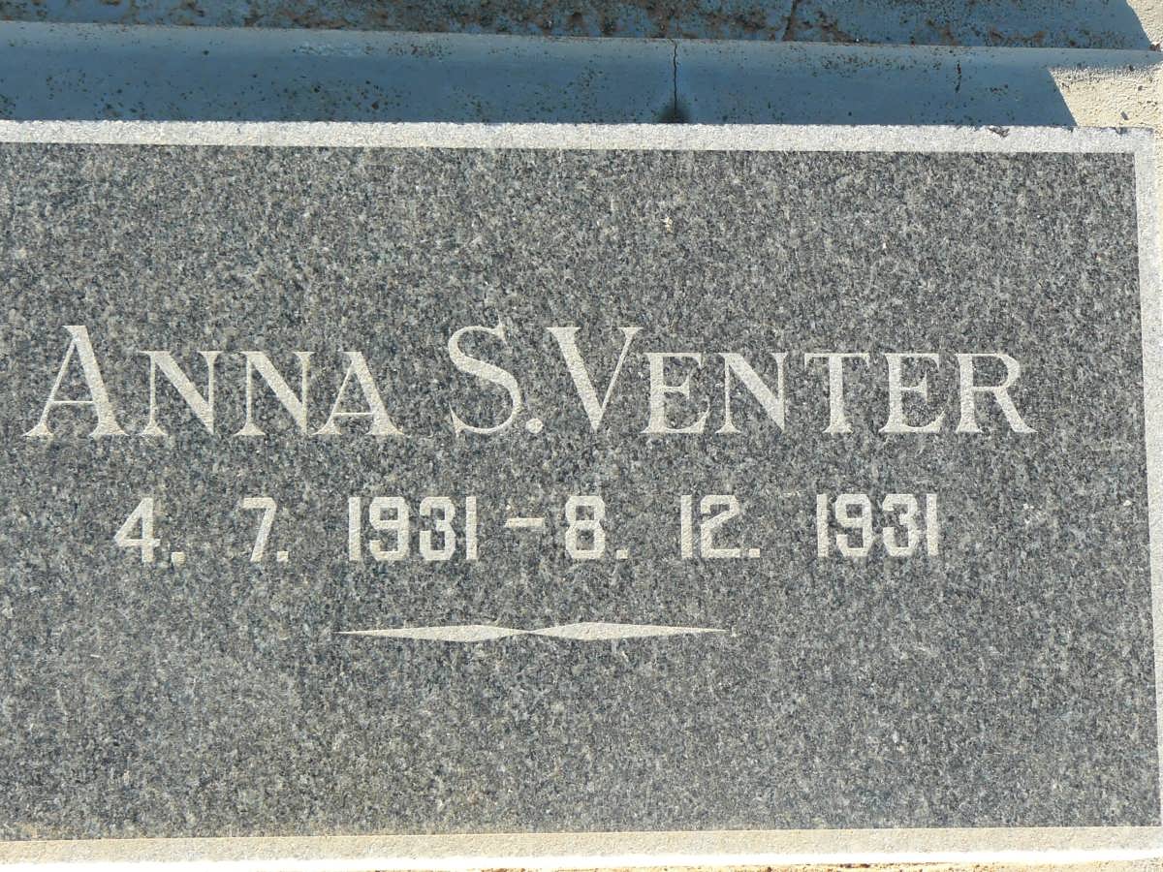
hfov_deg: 21.3
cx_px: 582
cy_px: 436
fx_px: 3091
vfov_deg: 16.1
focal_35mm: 92
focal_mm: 12.9
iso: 100
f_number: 4
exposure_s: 1/160
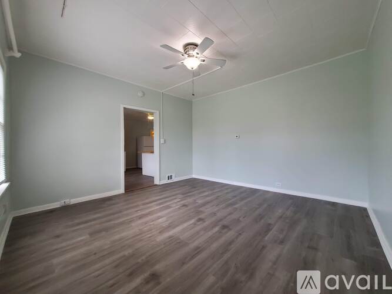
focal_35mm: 13
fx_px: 147
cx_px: 196
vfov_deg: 89.9
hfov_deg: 106.2
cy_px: 147
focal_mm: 1.8
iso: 200
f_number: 2.2
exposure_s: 1/60
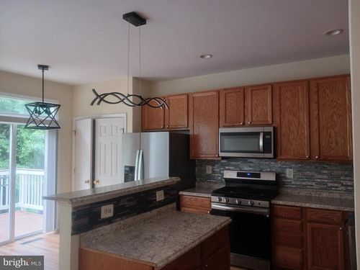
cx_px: 180
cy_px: 135
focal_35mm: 27
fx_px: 281
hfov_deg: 65.3
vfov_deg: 51.4
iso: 200
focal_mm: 4
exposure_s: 1/60
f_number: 1.8
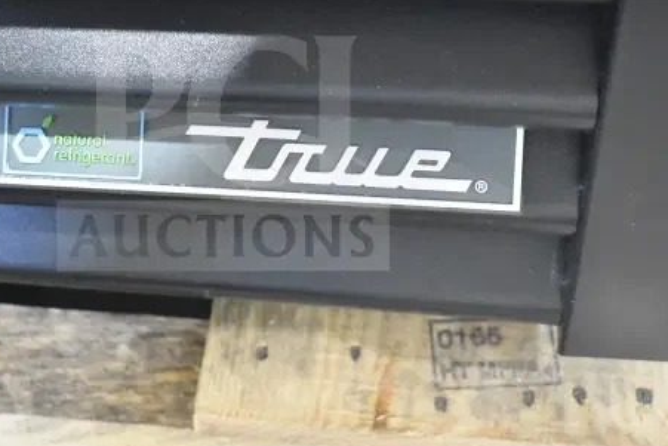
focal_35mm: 69
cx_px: 222
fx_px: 1281
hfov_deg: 29.0
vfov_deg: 19.7
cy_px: 153
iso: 7200
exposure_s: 1/50
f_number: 4.5
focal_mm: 34
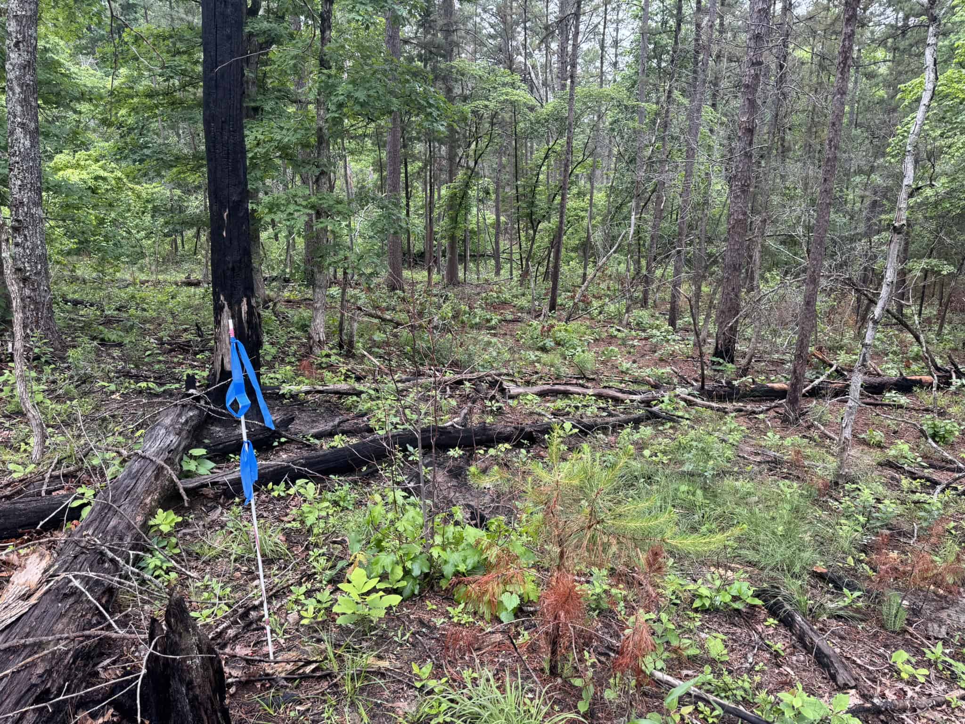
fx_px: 669
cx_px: 482
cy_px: 362
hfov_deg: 71.6
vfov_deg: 56.8
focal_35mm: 24
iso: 80
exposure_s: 1/121
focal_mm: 6.8
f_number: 1.8
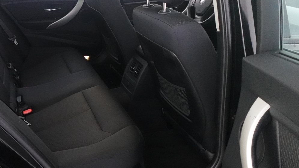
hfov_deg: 56.5
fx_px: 270
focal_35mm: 34
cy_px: 101
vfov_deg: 34.5
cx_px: 94
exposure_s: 1/80
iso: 3200
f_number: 2
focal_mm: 7.6
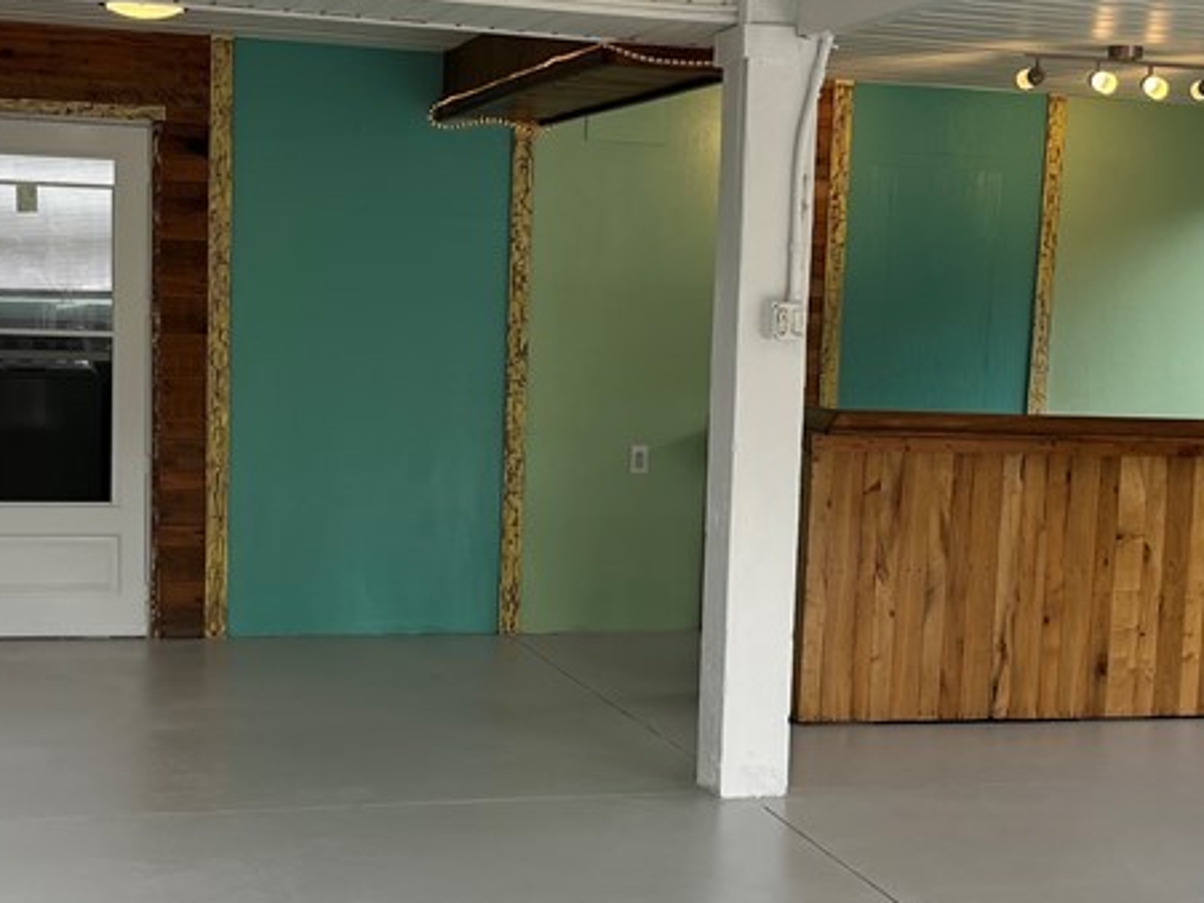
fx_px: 2052
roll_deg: -1.8
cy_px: 537
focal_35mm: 59
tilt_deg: -6.2
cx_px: 643
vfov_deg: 24.8
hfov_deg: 32.7
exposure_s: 1/362
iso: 50
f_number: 1.6
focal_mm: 5.1
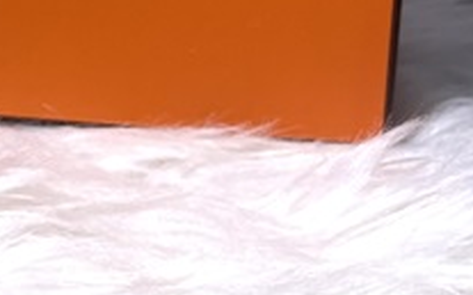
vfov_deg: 9.9
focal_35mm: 129
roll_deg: +0.5
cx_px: -286
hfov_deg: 14.8
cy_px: -137
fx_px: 1662
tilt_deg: -19.6
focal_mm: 5.1
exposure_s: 1/755
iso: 32
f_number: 1.6
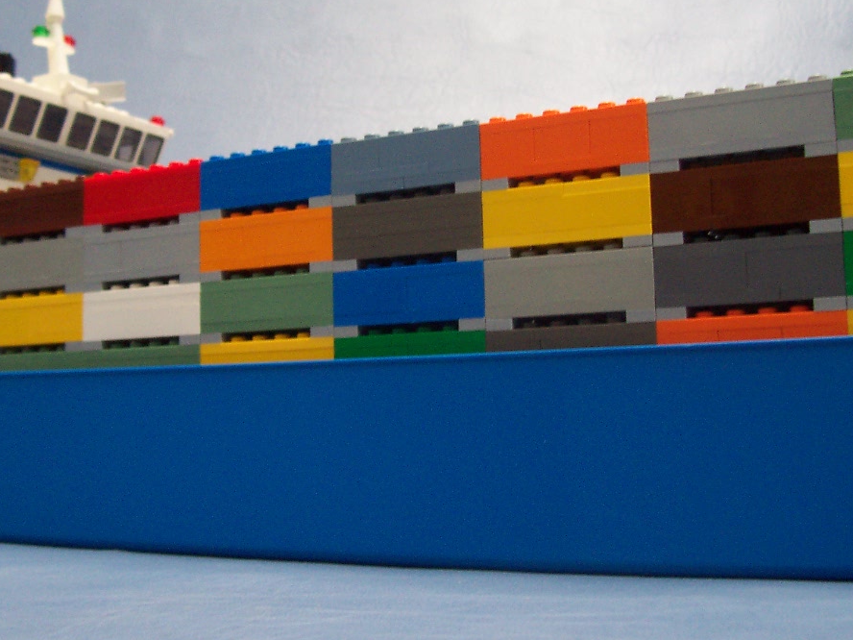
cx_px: 353
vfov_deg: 29.1
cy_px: 283
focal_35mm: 50
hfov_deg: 38.1
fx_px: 1232
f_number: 2.8
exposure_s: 1/30
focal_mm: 5.6
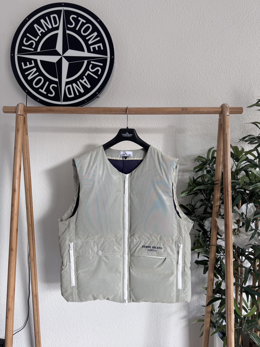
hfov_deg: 56.8
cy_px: 174
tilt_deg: -2.6
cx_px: 130
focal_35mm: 24
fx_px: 240
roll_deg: -0.5
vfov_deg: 71.6
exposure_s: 1/50
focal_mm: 6.76
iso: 125
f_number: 1.78
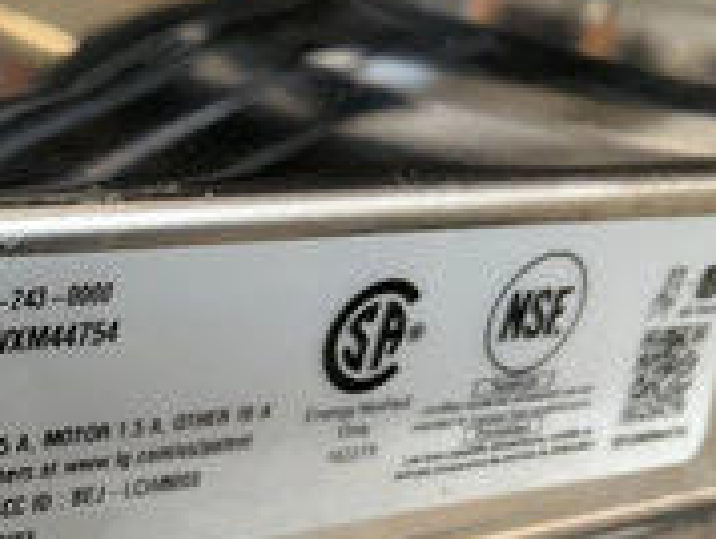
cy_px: 446
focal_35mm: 65
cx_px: -36
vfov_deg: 22.3
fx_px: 1346
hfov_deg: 27.7
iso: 80
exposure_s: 1/60
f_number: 1.8
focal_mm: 3
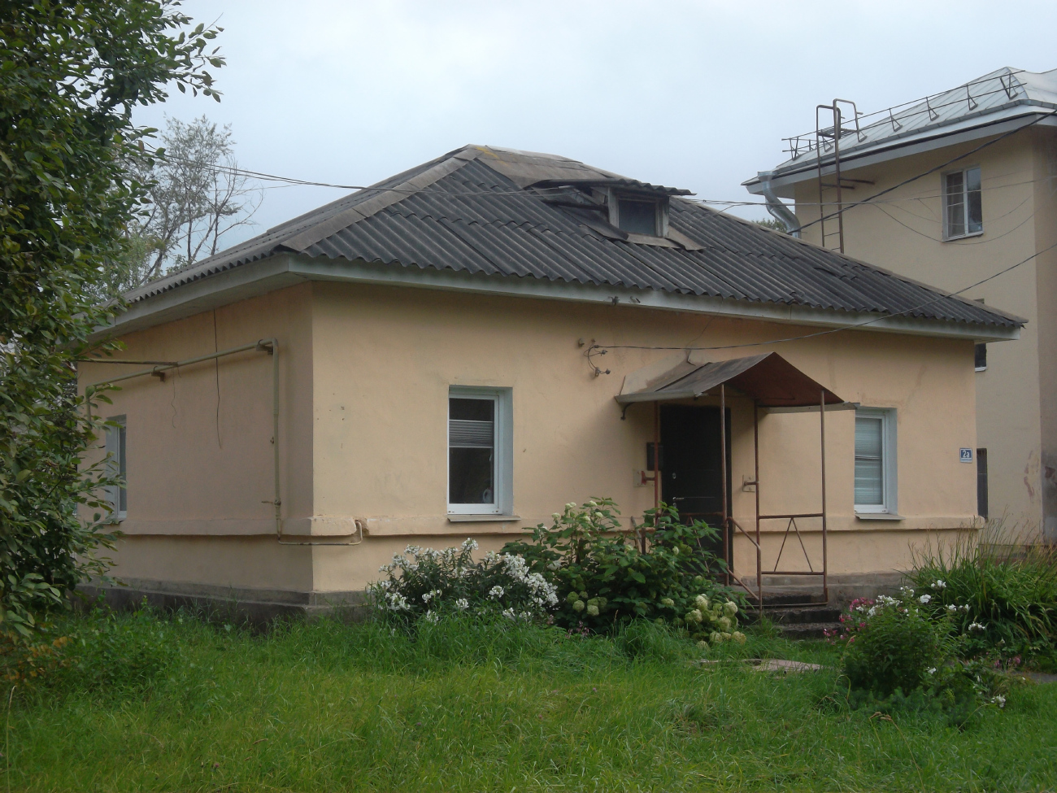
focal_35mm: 52
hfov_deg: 36.8
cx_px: 528
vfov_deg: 28.0
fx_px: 1588
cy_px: 396
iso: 80
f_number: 5
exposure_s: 1/180
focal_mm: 9.3
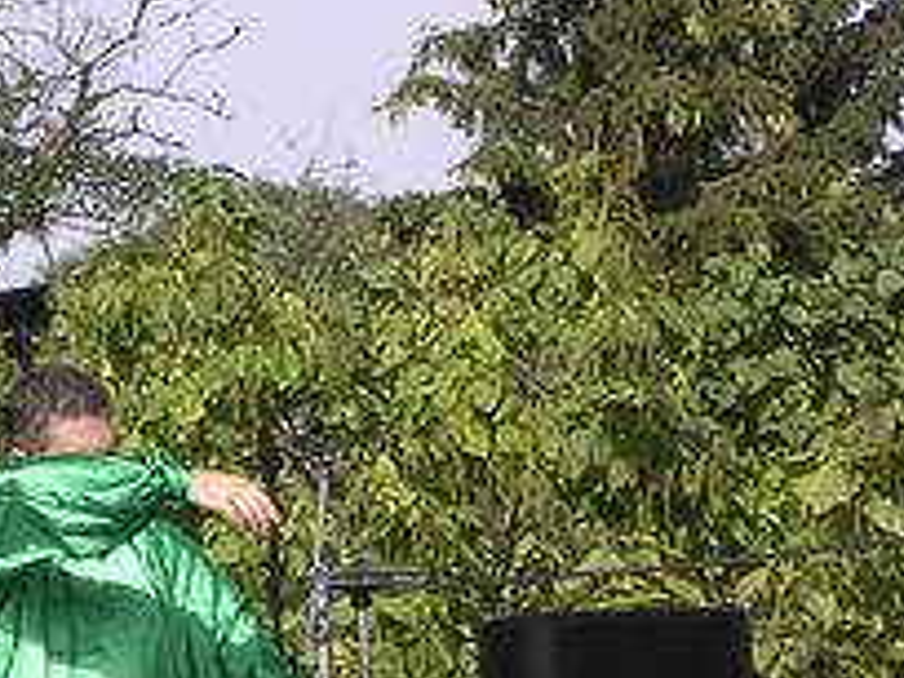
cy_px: 479
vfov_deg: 4.4
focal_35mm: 338
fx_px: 8827
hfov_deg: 5.9
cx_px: 142
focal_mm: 17.4
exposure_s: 1/317
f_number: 4.9
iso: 100
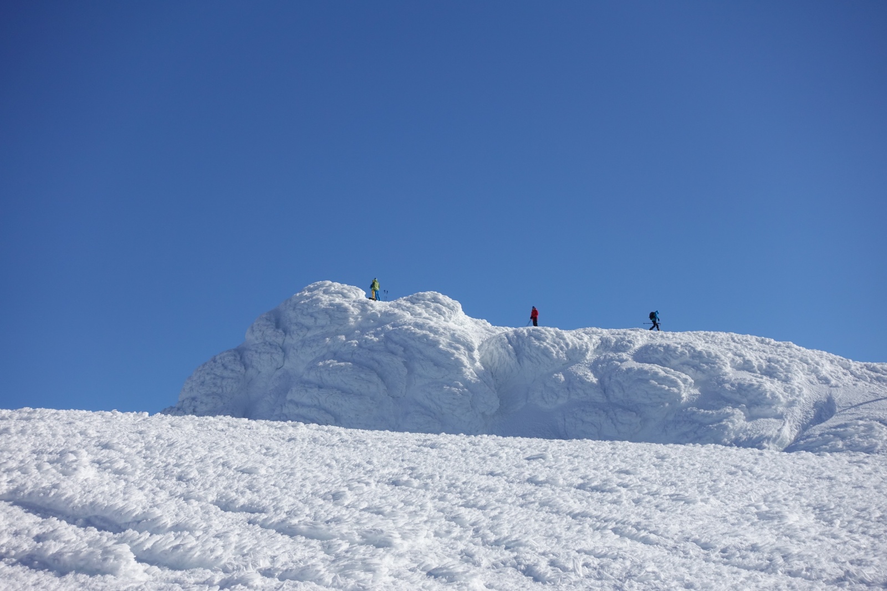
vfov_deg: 19.4
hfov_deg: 28.8
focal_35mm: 70
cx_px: 444
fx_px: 1724
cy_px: 296
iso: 125
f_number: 5.6
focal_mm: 25.7
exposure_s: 1/160
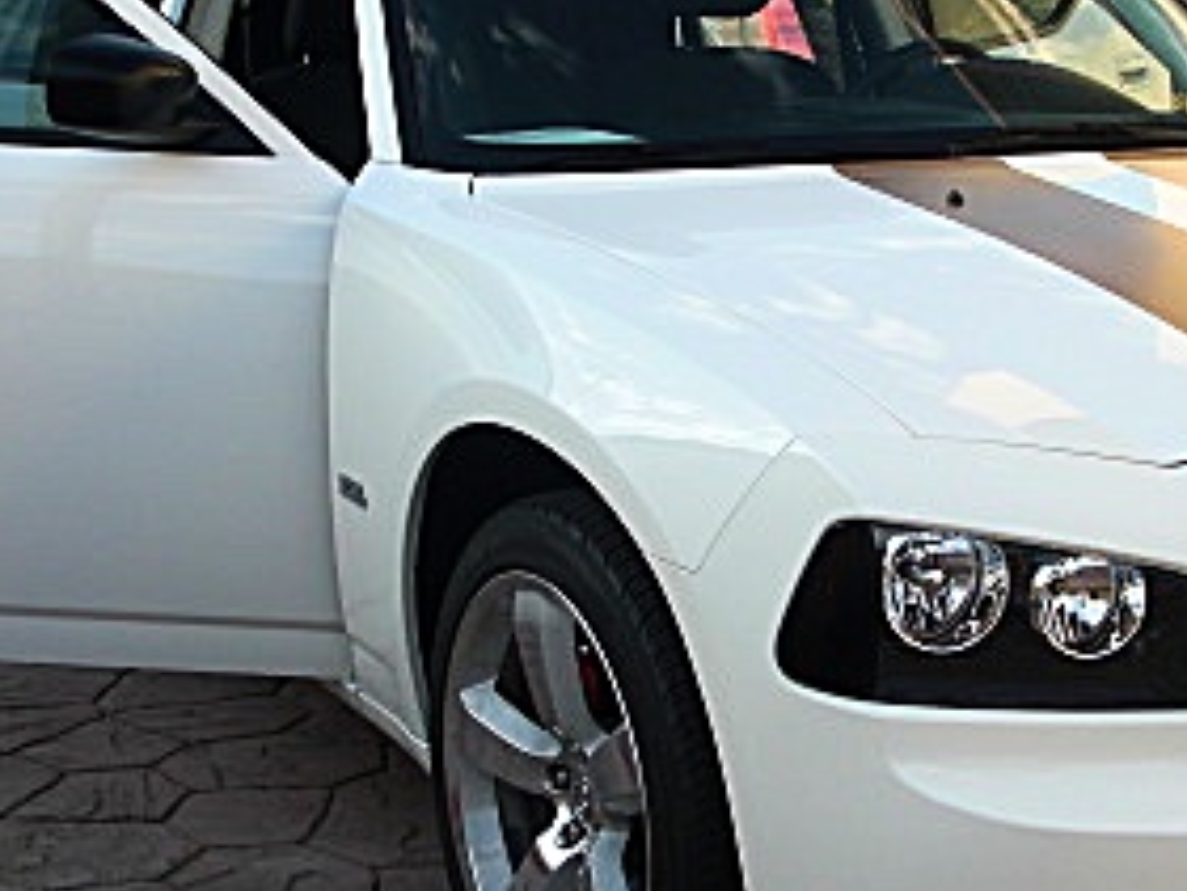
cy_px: 498
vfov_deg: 18.0
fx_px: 2813
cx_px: 769
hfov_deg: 23.7
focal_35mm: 82
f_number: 2.8
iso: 50
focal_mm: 6.3
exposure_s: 1/250
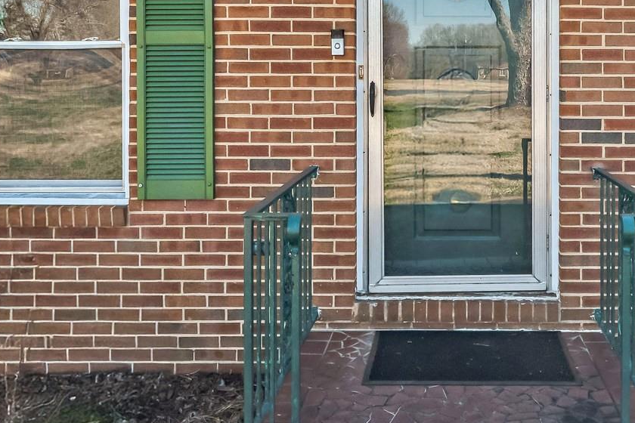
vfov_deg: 33.3
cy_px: 86
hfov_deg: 48.0
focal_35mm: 39
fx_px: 688
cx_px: 460
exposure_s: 1/250
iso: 800
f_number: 10
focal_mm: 16
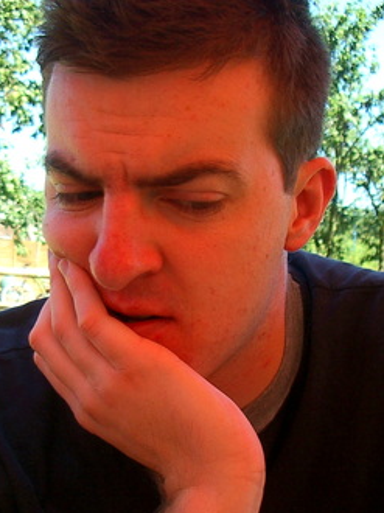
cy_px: 250
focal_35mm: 63
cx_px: 139
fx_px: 933
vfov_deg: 30.7
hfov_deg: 23.2
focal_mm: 5.8
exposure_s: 1/250
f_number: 2.6
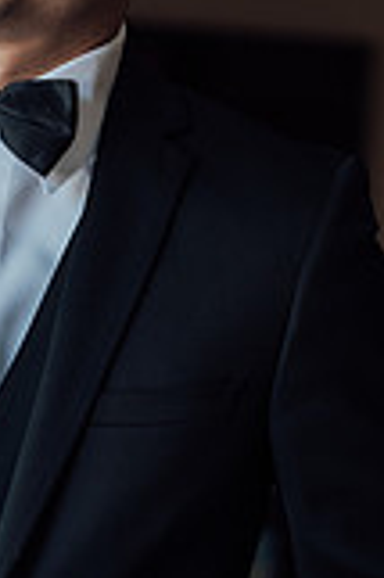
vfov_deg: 20.8
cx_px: -50
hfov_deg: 13.6
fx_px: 1571
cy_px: 345
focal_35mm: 98
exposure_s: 1/640
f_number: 1.4
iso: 320
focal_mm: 35
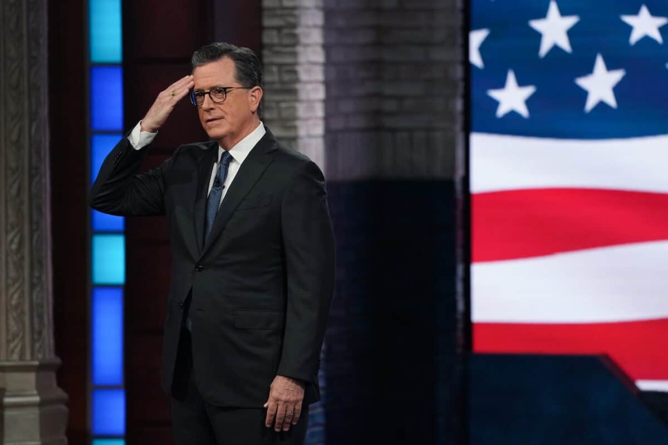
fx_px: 5789
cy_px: 222
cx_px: 334
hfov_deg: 6.6
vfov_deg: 4.4
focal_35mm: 312
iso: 5000
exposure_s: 1/250
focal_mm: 312
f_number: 6.3
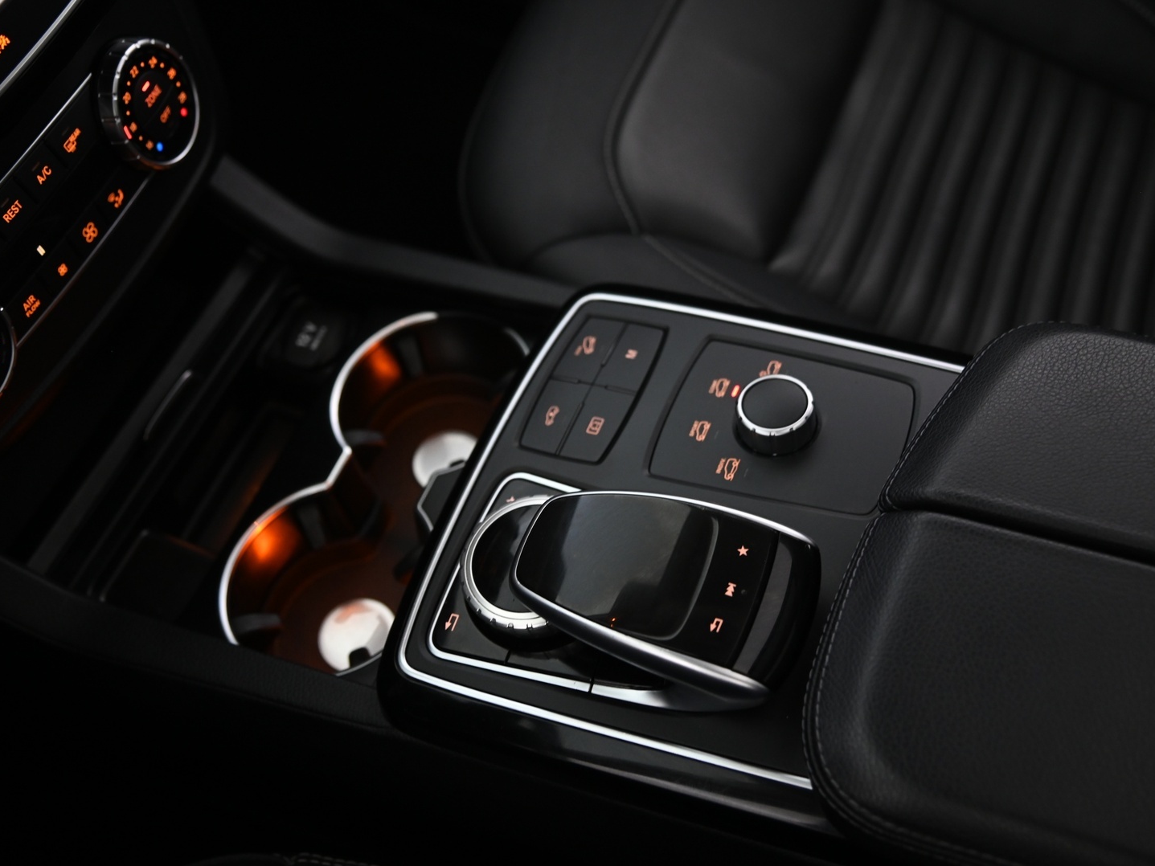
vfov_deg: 37.7
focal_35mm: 38
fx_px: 1268
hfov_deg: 49.0
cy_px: 433
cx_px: 584
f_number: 4
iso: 2000
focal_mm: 35
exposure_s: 1/20
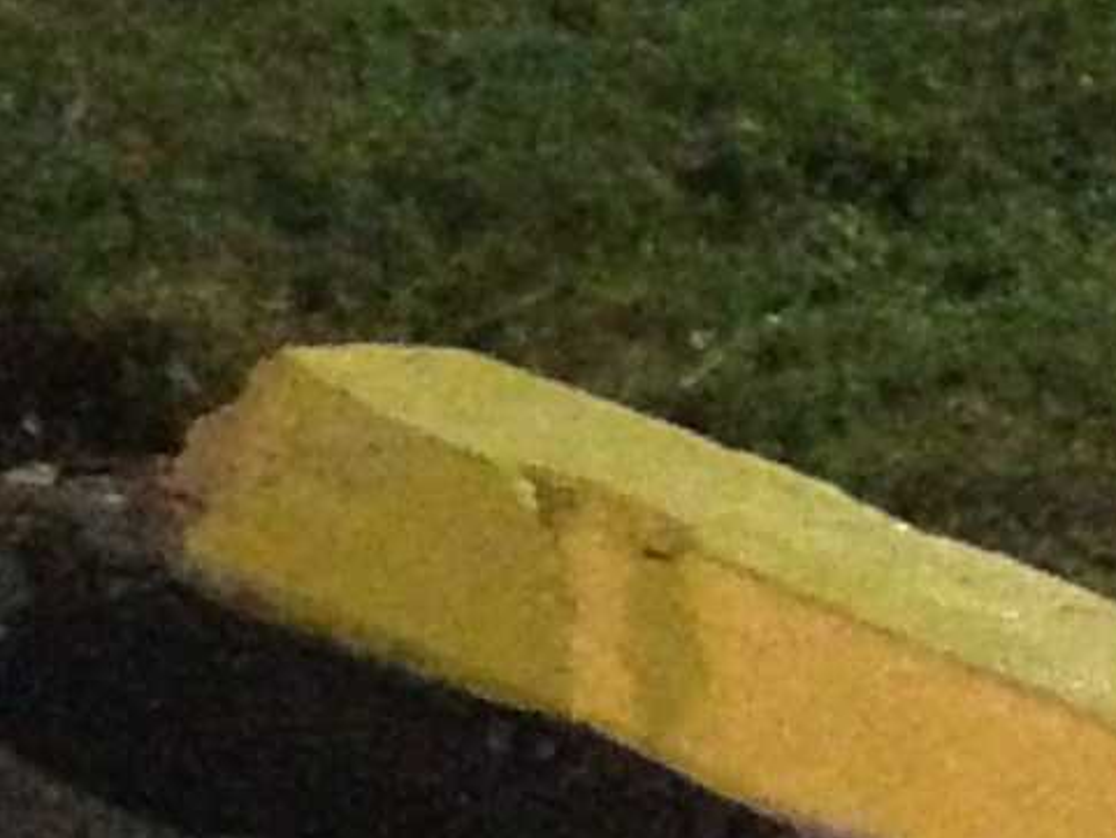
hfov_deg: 7.0
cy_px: -676
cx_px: 666
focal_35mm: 281
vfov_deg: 5.2
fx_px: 9062
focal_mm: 4.12
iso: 2500
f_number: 2.4
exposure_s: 1/15
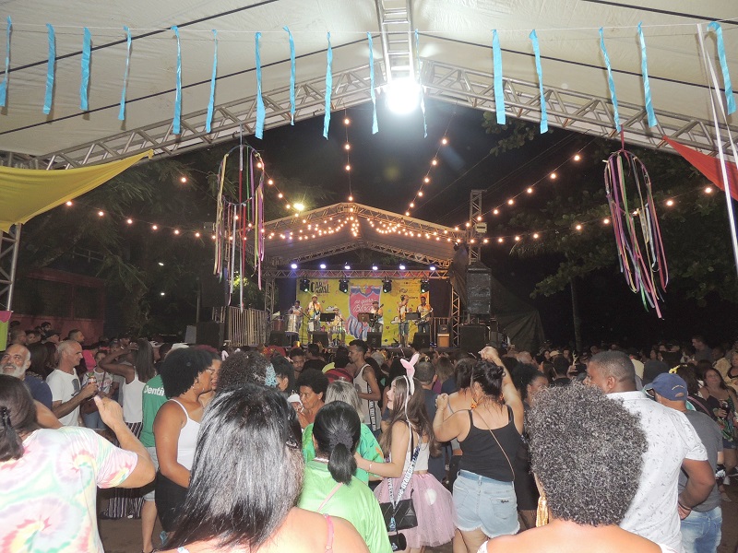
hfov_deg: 71.6
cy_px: 276
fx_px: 512
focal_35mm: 24
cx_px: 369
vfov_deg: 56.8
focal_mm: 4.3
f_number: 3
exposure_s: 1/30
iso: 200
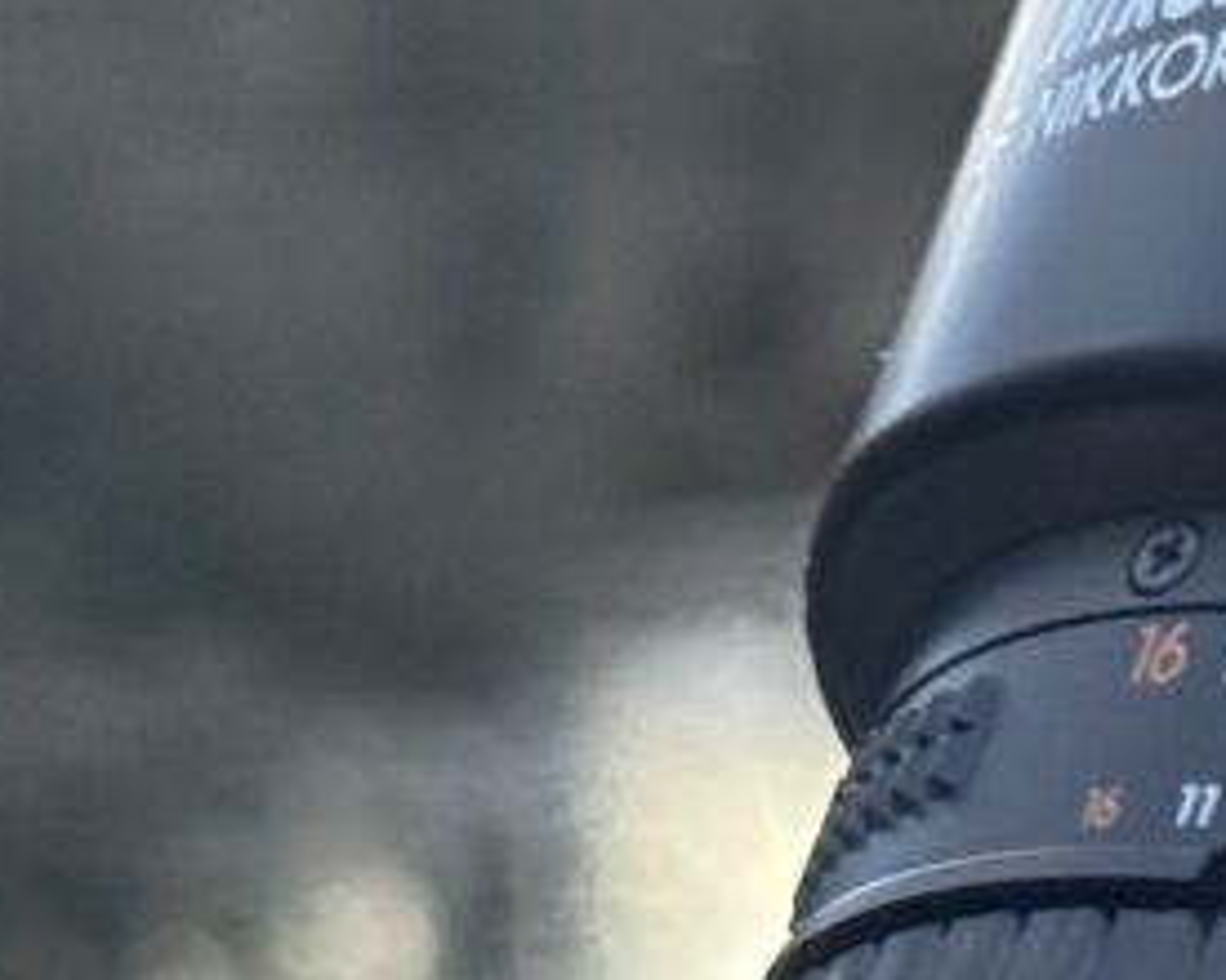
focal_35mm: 262
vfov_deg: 5.9
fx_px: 9507
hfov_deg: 7.2
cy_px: 1234
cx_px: 2180
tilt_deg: -8.5
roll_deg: +2.3
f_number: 1.78
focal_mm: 6.86
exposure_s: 1/30
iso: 500
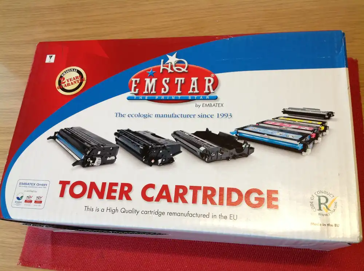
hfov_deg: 52.7
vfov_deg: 40.6
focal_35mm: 35
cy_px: 136
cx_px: 182
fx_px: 367
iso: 64
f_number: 2.4
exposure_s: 1/20
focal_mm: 4.28
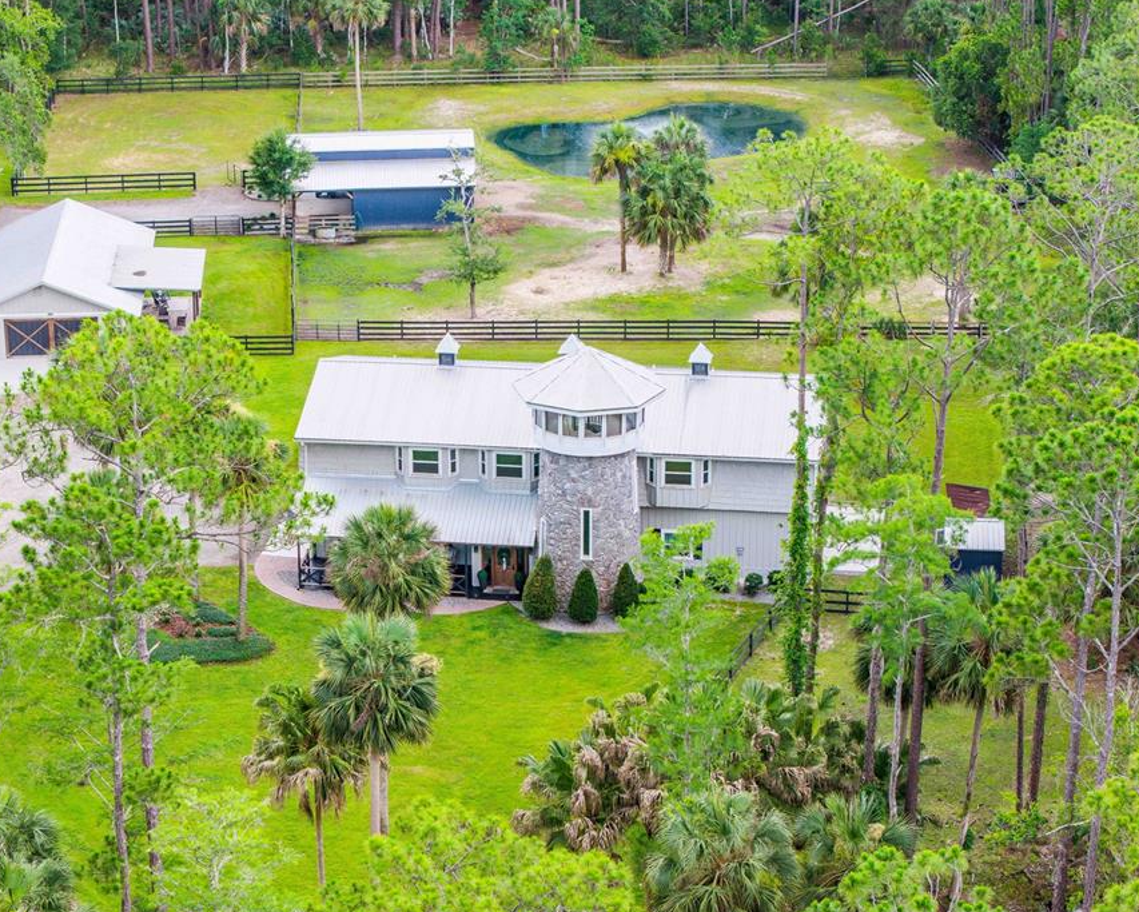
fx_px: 2765
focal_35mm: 82
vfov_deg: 18.7
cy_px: 499
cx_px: 582
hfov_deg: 23.3
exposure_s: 1/60
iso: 100
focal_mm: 19.35
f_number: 2.8
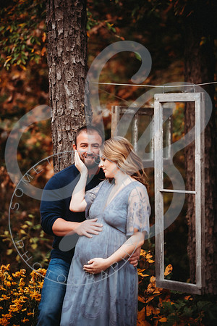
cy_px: 163
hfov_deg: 9.1
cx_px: 108
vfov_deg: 13.7
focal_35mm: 150
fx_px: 1356
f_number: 2.8
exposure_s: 1/160
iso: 100
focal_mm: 150
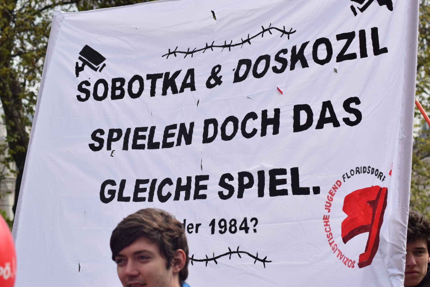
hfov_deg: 19.4
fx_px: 1255
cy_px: 144
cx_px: 215
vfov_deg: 13.1
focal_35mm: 105
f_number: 8
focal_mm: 70
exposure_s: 1/1000
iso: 200
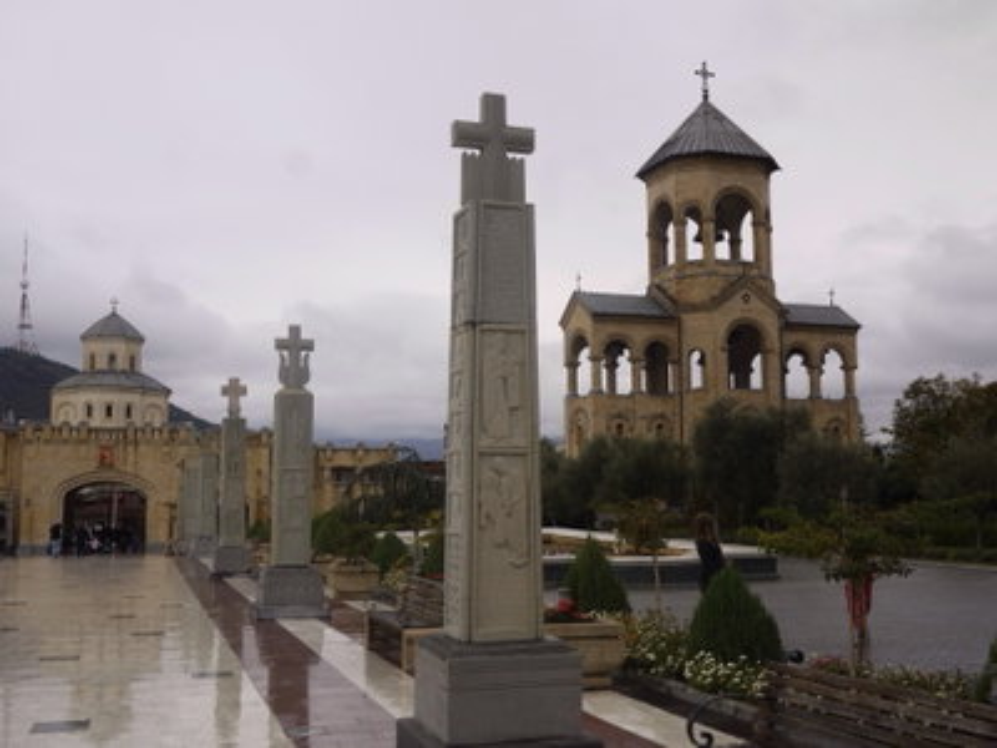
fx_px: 1152
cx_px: 498
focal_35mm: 40
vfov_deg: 36.0
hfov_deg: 46.8
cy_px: 374
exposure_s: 1/60
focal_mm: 20
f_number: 11
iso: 100
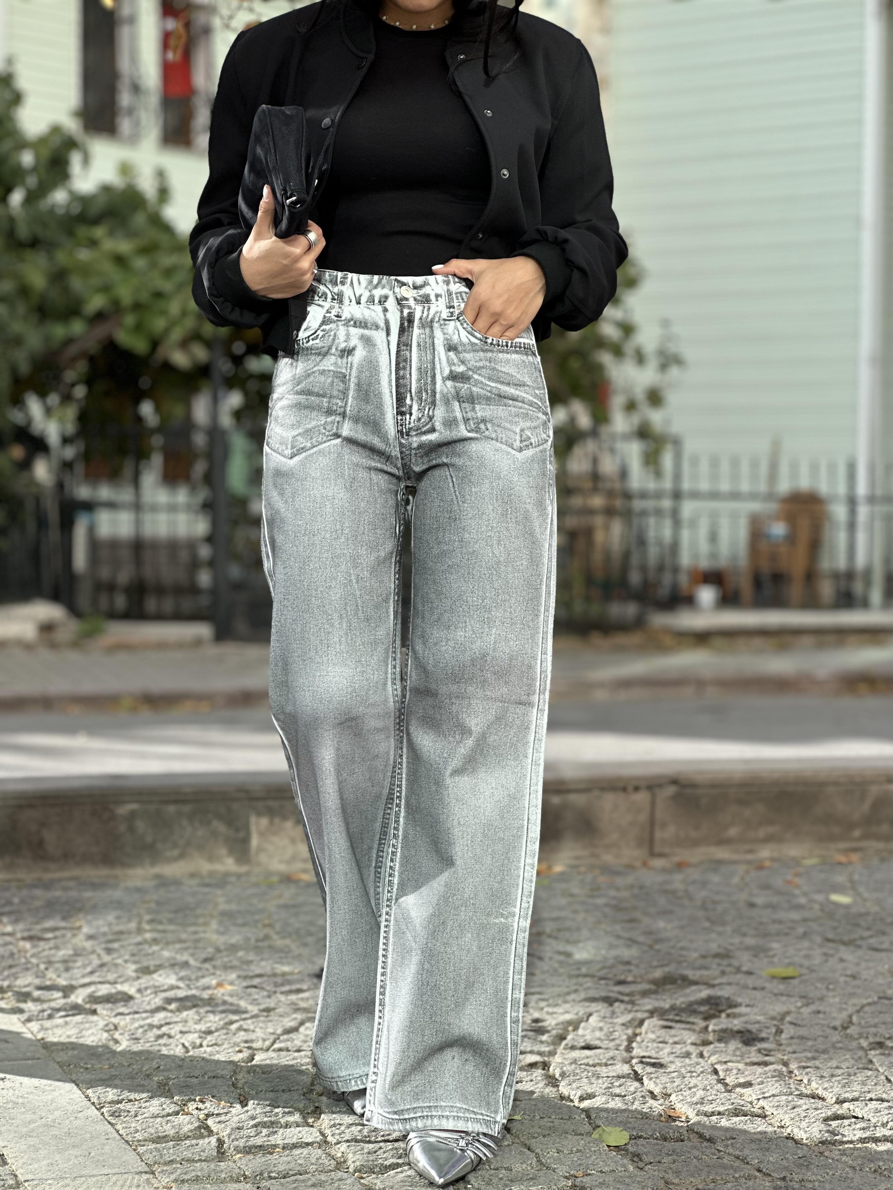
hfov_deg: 19.1
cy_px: 595
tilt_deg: -2.1
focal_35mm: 77
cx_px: 446
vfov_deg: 25.3
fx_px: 2649
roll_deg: -0.7
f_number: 2.8
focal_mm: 9
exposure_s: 1/359
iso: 32
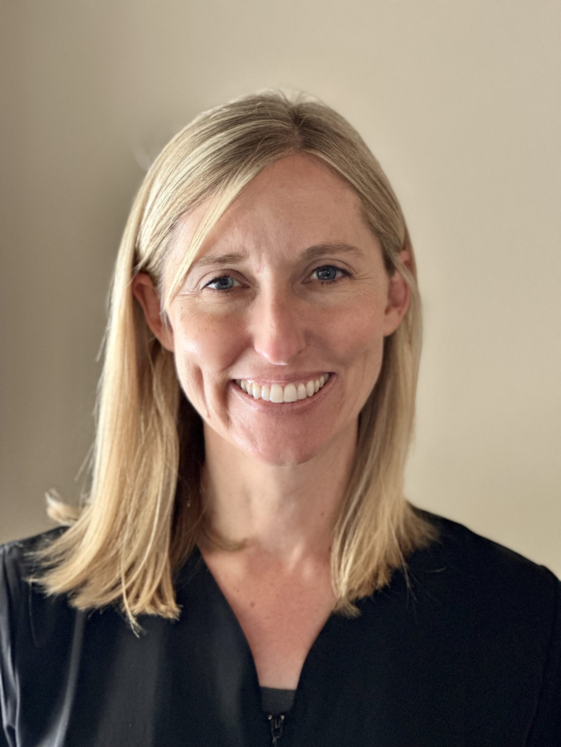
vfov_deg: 25.3
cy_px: 374
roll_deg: -1.1
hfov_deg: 19.1
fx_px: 1664
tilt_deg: -4.1
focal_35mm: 77
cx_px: 280
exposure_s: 1/40
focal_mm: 9
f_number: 2.8
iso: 320
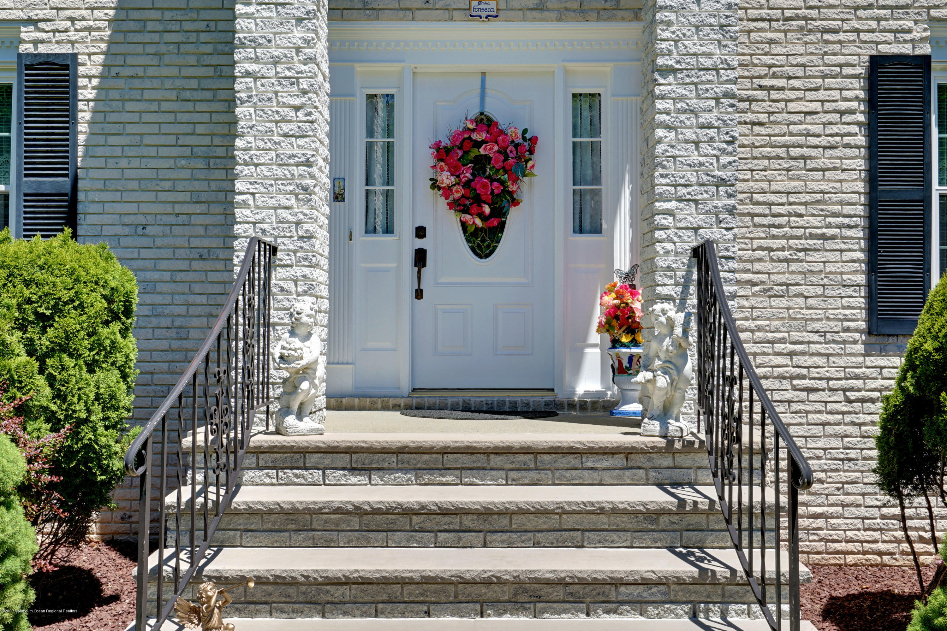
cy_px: 316
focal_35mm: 37
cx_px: 474
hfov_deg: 51.9
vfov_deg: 35.9
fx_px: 973
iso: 100
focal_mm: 25
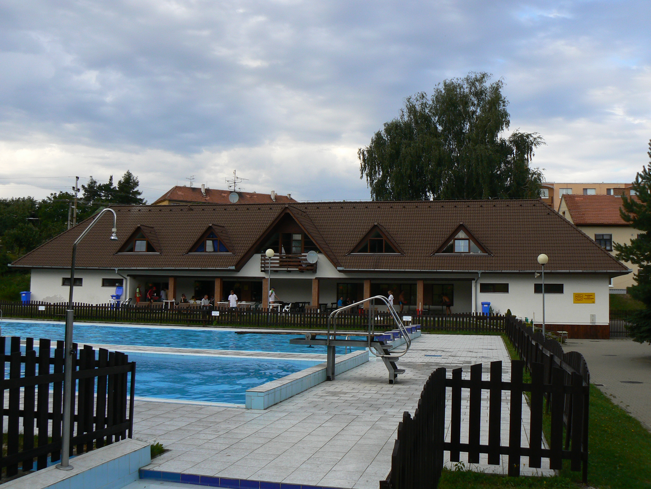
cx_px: 326
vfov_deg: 38.7
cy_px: 244
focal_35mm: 37
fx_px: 696
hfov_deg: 50.1
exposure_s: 1/200
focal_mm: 6.2
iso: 80
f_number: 5.6
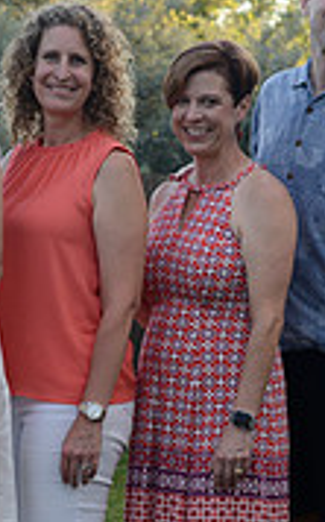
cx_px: -61
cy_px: 371
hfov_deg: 7.8
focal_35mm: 166
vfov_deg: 12.6
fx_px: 2356
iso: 400
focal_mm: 50
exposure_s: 1/200
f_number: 5
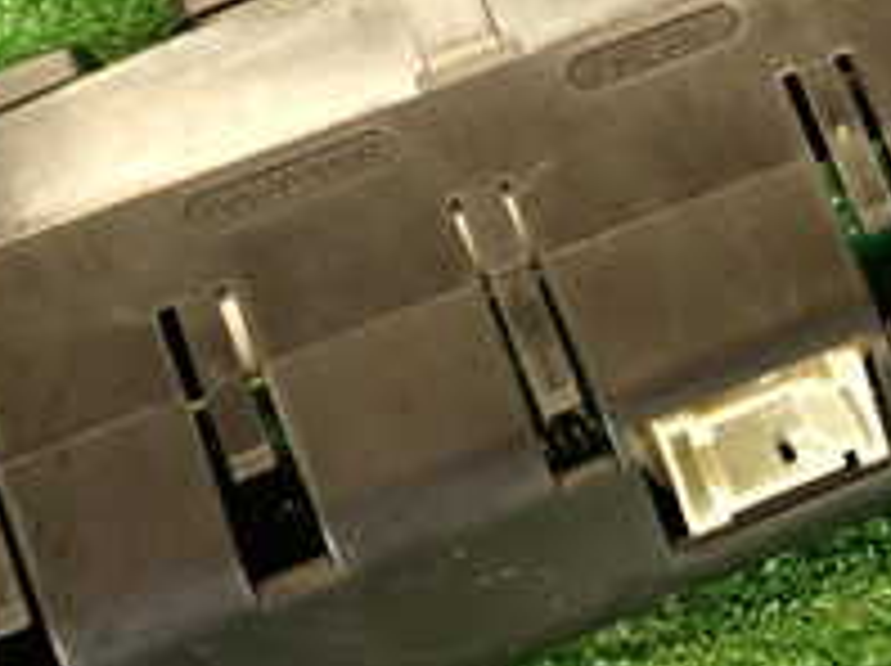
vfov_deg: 15.1
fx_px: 2494
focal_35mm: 97
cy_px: 130
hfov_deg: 19.4
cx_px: 994
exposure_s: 1/30
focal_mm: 5.79
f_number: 2.4
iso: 320
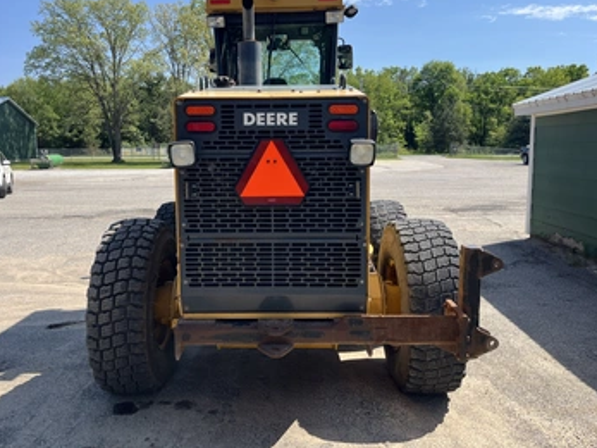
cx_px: 284
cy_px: 193
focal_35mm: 30
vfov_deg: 46.6
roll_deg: +3.9
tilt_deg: -1.5
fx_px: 517
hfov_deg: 60.0
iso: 50
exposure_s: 1/2309
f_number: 1.6
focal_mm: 5.1
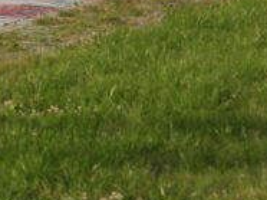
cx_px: -194
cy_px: -56
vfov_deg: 1.2
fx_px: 9567
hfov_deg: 1.6
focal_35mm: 1242
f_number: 4.5
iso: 100
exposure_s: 1/500
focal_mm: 53.9
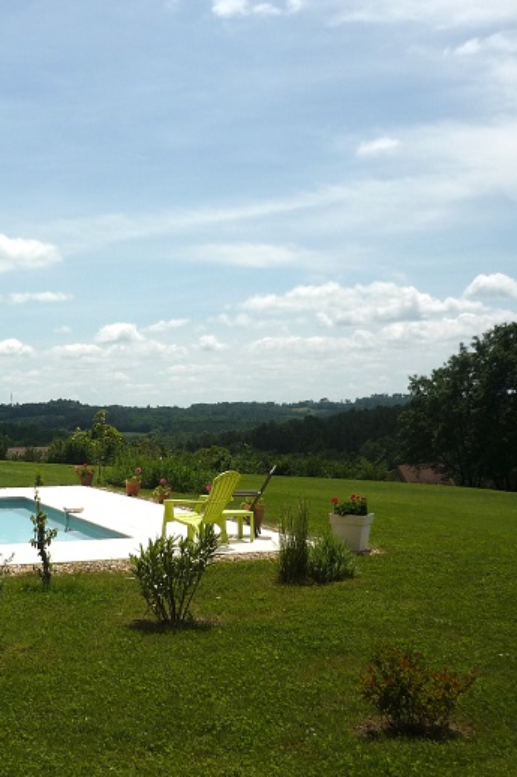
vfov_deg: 37.5
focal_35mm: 53
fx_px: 1142
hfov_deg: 24.7
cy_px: 405
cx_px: 46
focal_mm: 5.5
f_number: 8
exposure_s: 1/500
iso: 100
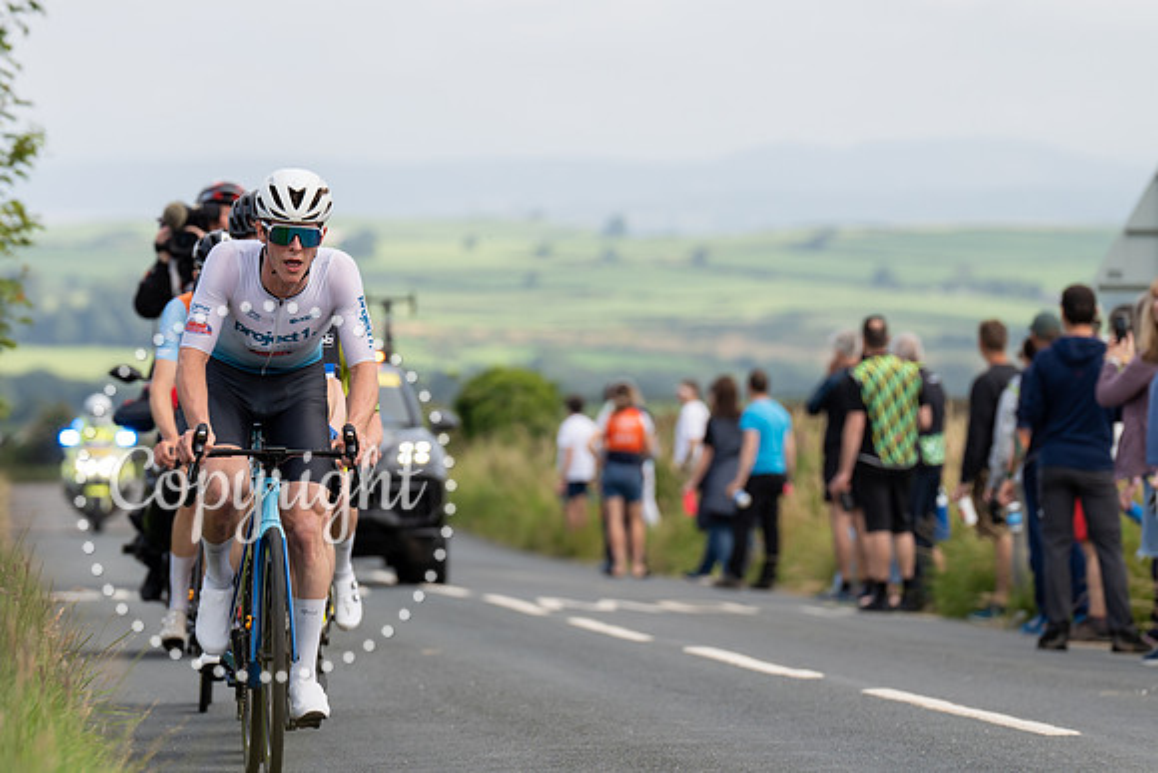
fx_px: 9393
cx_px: 293
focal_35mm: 292
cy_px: 249
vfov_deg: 4.7
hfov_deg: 7.0
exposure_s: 1/800
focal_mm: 194
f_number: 4.5
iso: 250
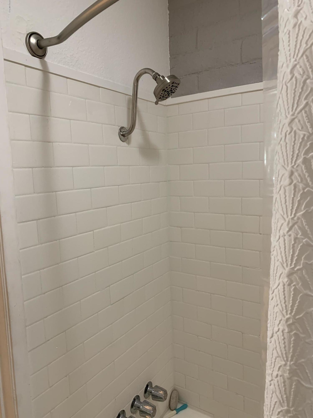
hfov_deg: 53.1
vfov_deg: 67.3
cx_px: 156
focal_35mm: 26
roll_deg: +1.3
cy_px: 209
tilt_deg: -4.9
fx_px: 313
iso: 200
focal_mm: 4.25
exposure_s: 1/60
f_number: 1.8
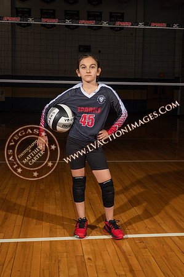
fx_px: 338
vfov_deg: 44.5
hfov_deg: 30.4
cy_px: 138
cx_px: 92
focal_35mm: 44
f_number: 8
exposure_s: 1/160
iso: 160
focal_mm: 44
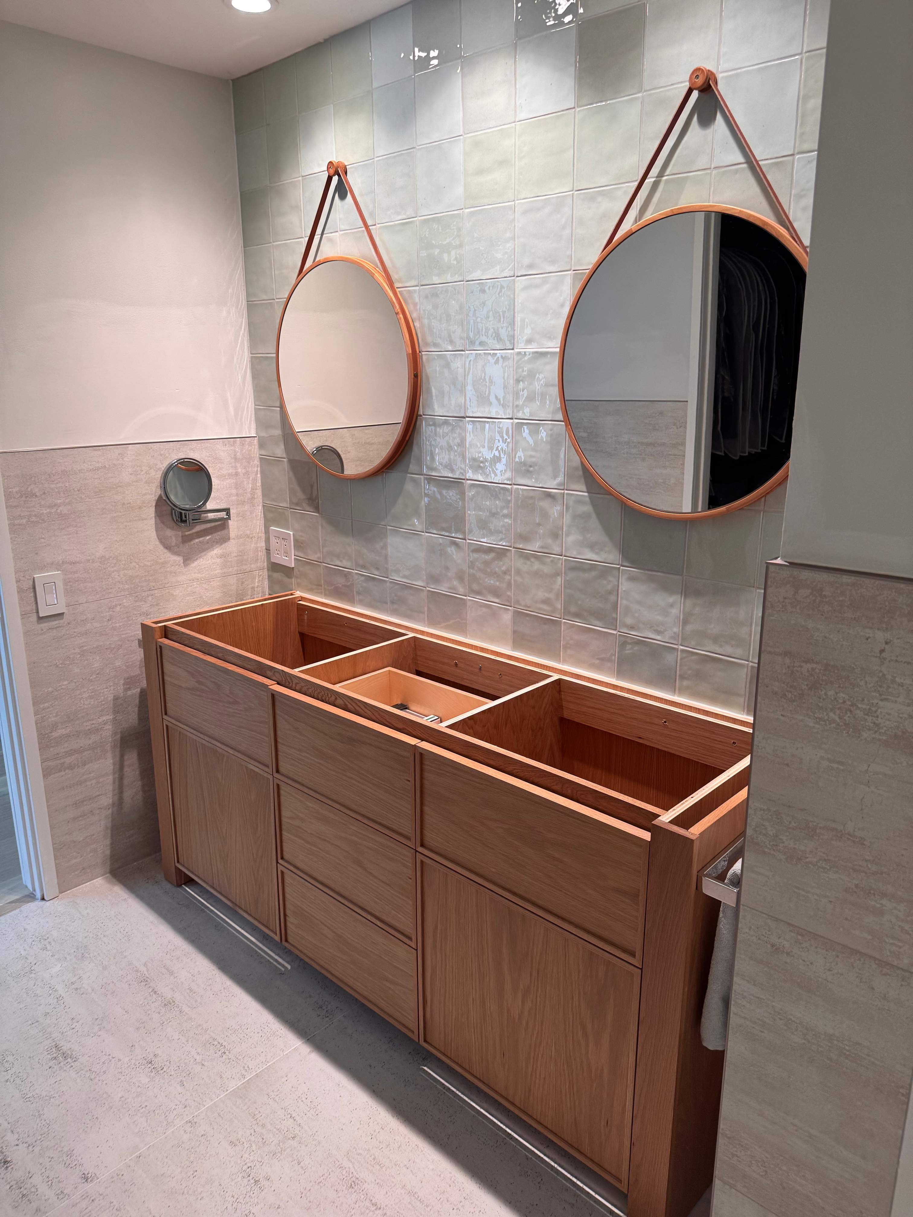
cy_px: 608
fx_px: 844
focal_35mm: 24
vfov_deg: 71.6
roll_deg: +0.7
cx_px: 456
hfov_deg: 56.8
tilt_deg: -15.2
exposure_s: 1/60
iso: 125
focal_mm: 6.76
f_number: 1.78
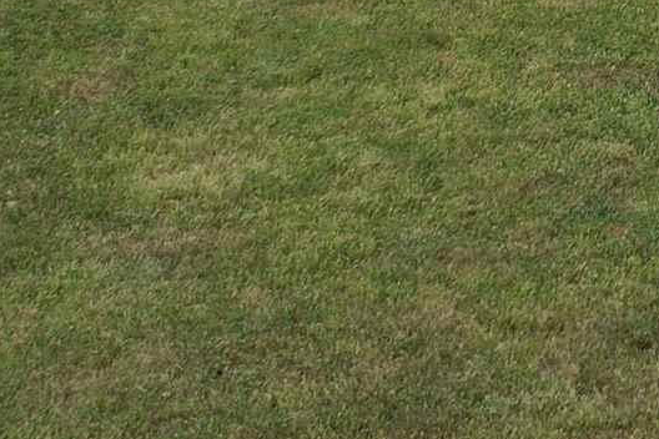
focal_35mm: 128
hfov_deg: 14.4
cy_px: -530
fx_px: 2343
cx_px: 1136
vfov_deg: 9.7
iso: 120
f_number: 2.8
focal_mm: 8.38
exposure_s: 1/1600
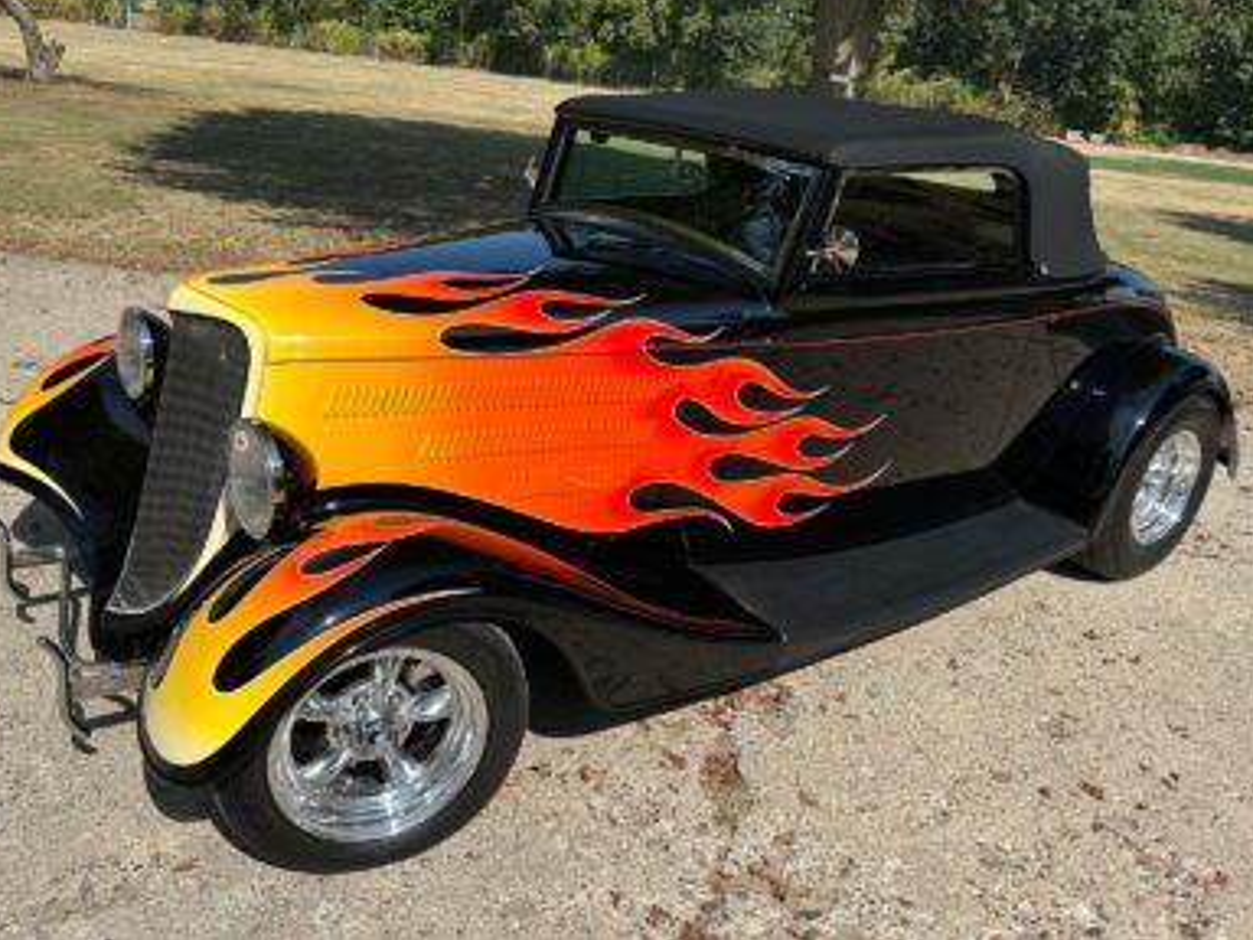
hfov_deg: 69.4
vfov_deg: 54.9
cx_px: 610
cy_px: 457
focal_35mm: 25
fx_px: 905
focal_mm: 6.86
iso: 80
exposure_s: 1/4348
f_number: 1.78
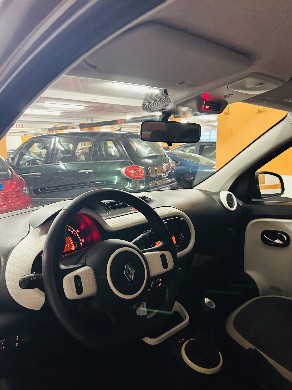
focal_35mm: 26
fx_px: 292
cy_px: 195
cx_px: 146
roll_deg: +0.3
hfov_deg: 53.1
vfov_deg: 67.3
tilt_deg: -9.5
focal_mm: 5.7
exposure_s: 1/33
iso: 400
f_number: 1.5
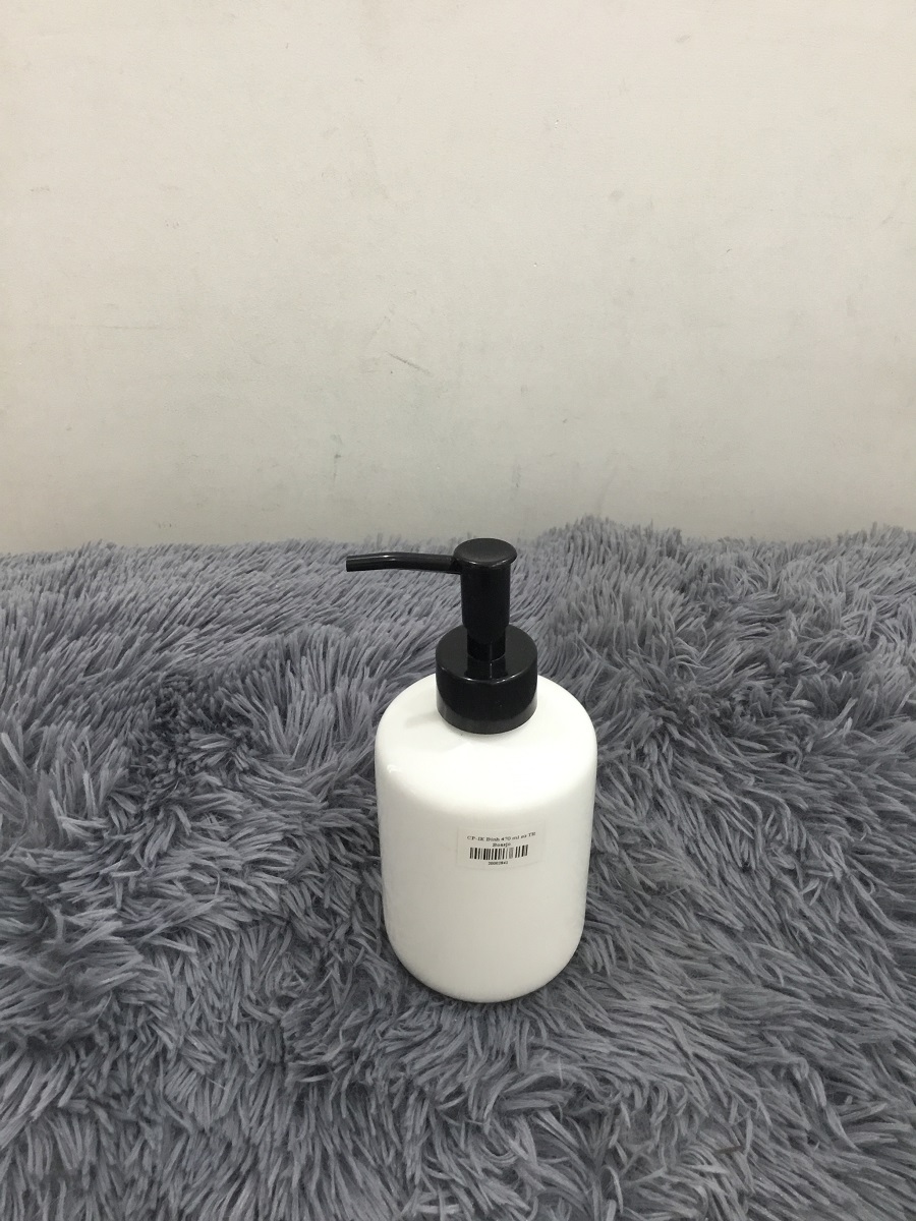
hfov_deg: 45.4
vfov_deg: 58.4
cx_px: 458
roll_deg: +1.0
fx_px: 1094
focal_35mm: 31
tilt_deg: -36.9
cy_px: 610
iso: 100
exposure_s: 1/33
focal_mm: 3.3
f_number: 2.4
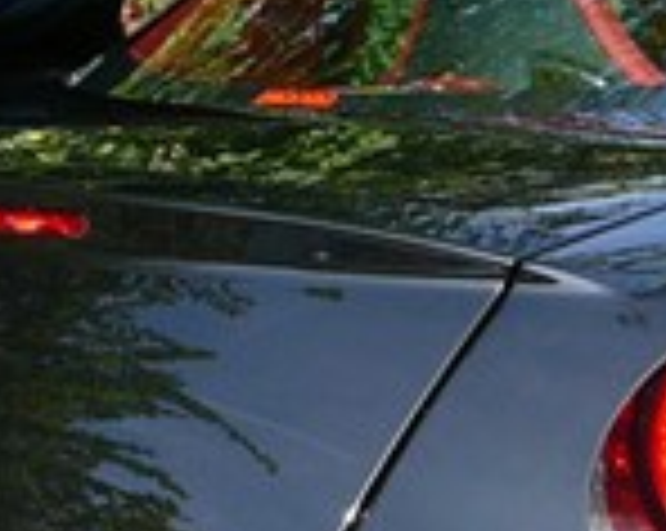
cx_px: 608
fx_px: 2913
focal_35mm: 148
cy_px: 634
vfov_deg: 10.3
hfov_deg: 12.9
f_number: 2.8
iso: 80
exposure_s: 1/500
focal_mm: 5.2
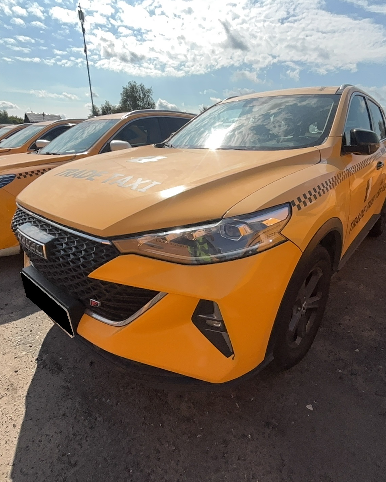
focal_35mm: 17
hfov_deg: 76.8
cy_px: 241
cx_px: 211
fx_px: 243
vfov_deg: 89.6
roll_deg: +1.1
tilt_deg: -22.1
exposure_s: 1/1368
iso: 16
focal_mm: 1.54
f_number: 2.4
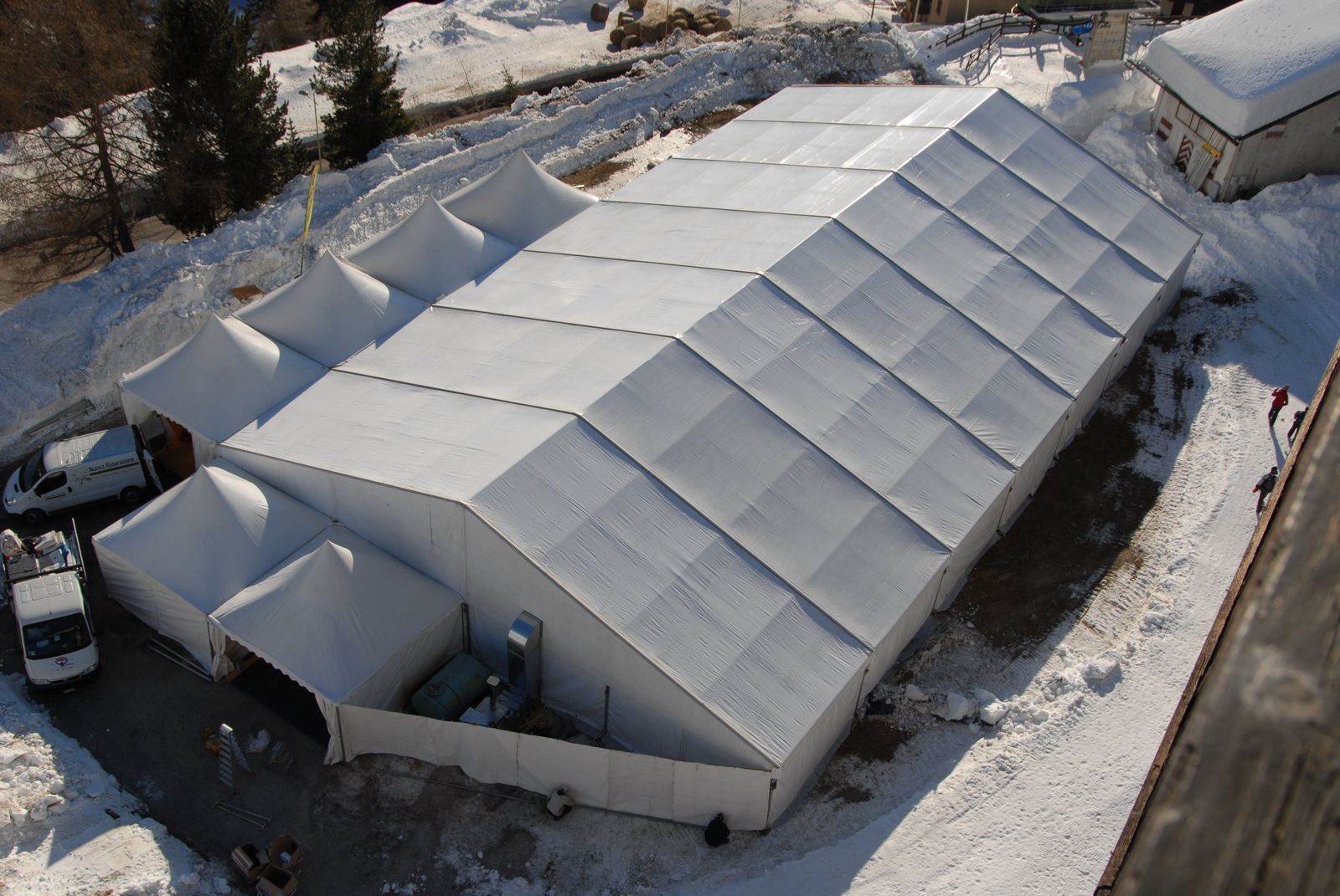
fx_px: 1342
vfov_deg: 37.0
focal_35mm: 36
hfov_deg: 53.1
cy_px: 448
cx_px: 670
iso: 125
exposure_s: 1/320
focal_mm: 24
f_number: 9
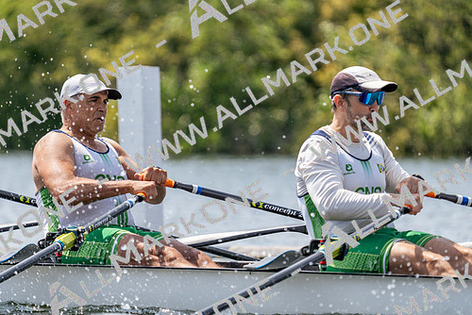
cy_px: 177
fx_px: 6310
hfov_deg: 4.3
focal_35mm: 481
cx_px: 241
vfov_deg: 2.9
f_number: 6.3
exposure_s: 1/1600
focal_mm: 415
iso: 250
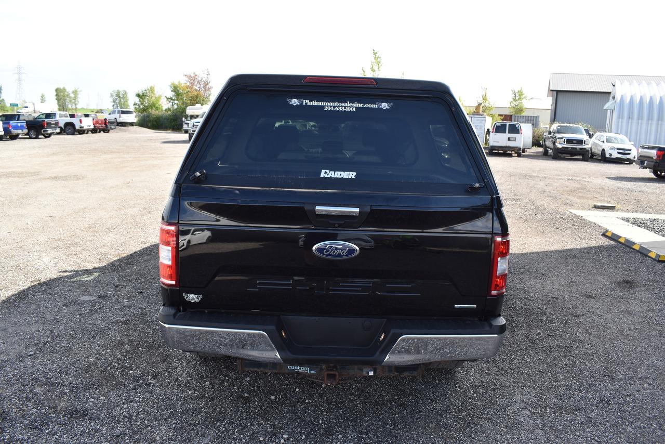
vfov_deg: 43.6
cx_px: 332
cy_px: 222
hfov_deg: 61.9
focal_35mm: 30
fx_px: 554
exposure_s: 1/250
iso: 200
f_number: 7.1
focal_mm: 20
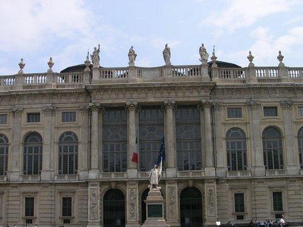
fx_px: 411
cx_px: 152
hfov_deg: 40.5
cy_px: 149
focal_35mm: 47
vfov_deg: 30.6
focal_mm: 8.9
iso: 50
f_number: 6.3
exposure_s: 1/257
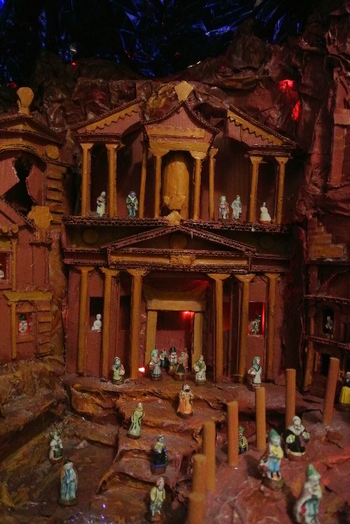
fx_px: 422
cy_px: 262
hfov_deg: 45.0
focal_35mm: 29
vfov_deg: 63.6
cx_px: 175
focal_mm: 11
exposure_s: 1/60
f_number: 3.5
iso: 3200
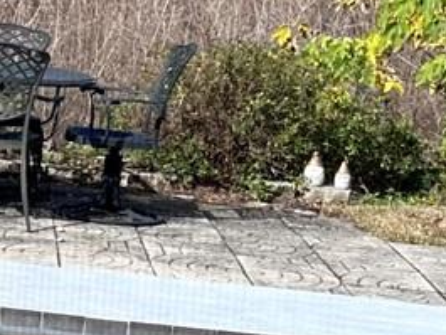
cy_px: 146
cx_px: -540
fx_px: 1869
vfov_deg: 10.2
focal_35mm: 145
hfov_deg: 11.7
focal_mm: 6.86
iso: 80
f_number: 1.78
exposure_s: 1/2525
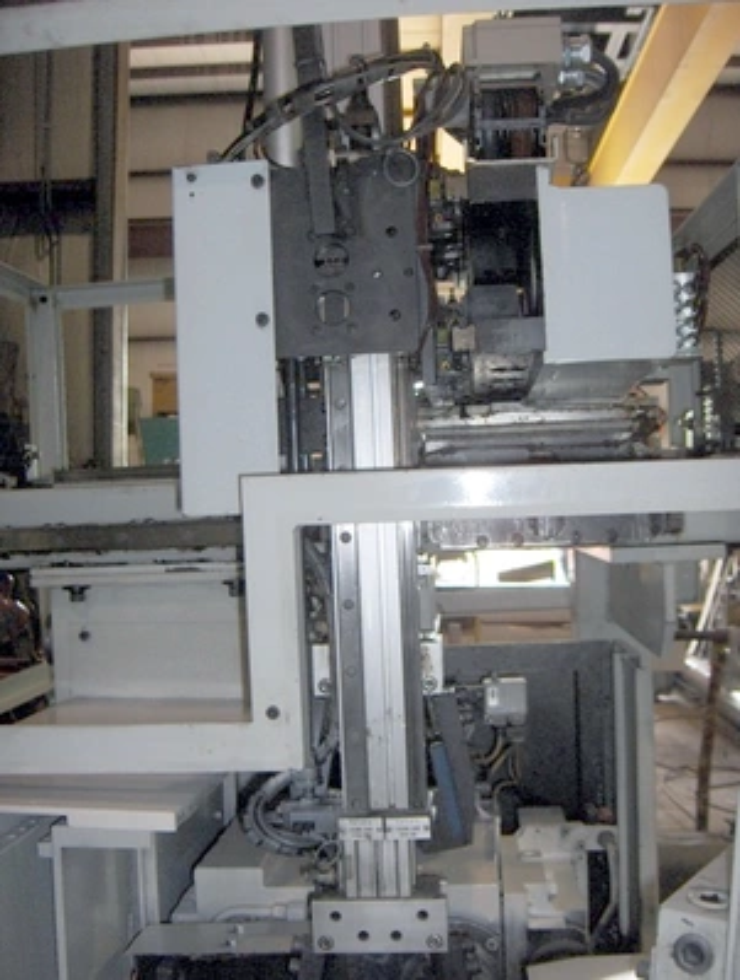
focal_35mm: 39
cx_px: 370
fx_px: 1107
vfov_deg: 47.8
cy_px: 490
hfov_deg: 36.9
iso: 100
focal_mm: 8
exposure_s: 1/60
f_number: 2.8
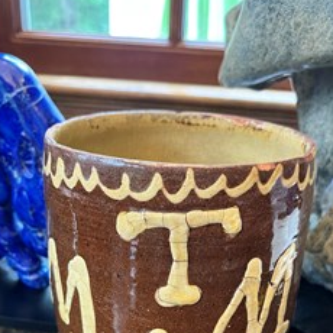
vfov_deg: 40.0
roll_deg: -3.5
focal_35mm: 40
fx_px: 435
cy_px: 271
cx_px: 171
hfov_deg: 41.9
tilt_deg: -28.0
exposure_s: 1/60
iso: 400
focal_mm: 5.1
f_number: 1.6
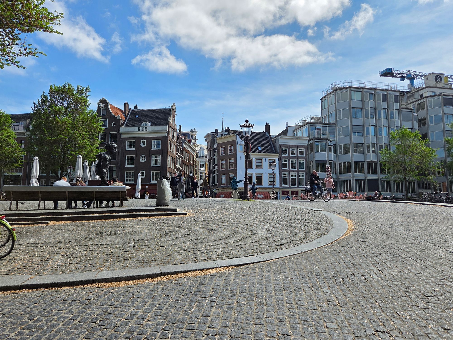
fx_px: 301
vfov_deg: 58.9
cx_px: 226
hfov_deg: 73.9
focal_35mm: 23
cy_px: 170
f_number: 1.8
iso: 80
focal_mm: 5.4
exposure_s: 1/6618
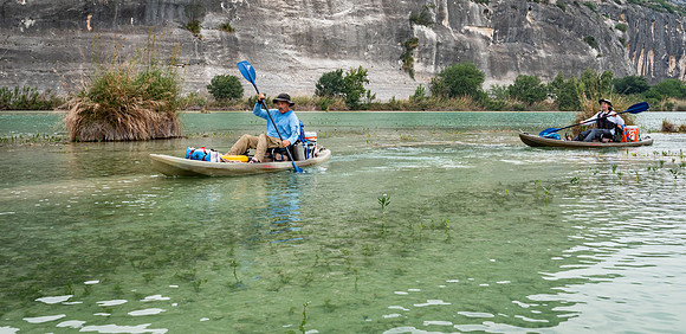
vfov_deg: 28.3
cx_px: 356
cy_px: 120
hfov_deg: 55.0
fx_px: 658
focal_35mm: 37
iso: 400
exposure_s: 1/500
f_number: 5
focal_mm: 16
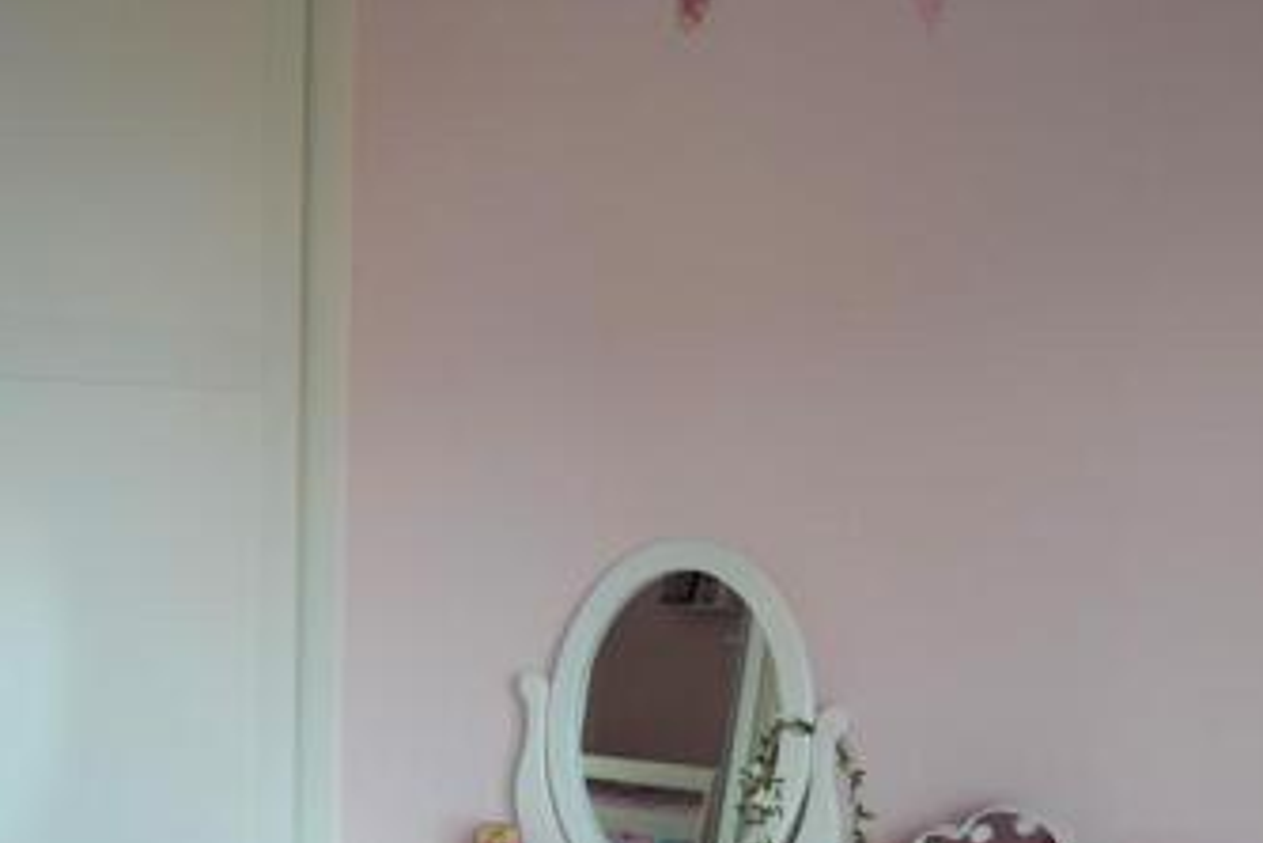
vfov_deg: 24.5
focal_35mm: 53
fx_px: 1860
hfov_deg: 37.5
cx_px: 562
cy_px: 818
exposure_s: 1/60
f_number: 4
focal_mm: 18
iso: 400
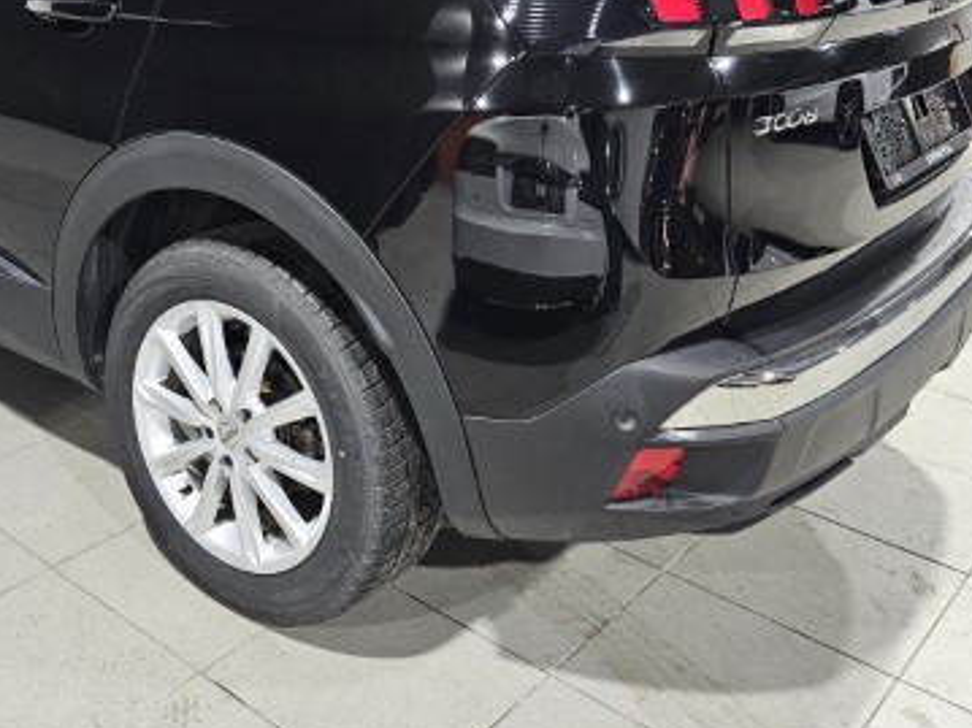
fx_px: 1151
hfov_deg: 44.4
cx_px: 255
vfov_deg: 34.5
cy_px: 203
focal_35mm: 41
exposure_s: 1/100
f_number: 1.7
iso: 200
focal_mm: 6.3
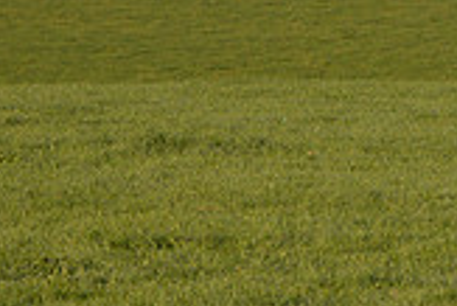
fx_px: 9034
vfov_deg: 1.9
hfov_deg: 2.9
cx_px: 807
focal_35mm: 711
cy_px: -225
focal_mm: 200
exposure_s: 1/800
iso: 1600
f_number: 13
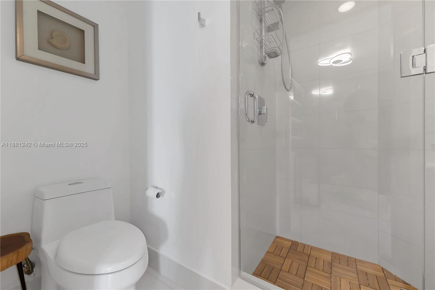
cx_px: 218
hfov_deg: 104.3
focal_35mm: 14
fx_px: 169
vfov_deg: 81.2
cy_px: 145
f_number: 4
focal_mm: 14
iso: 1600
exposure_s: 1/160
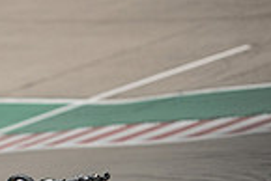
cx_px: -213
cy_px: 286
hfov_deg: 1.7
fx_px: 9042
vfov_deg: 1.1
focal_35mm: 1200
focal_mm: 200
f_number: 2.8
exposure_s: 1/4000
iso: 160
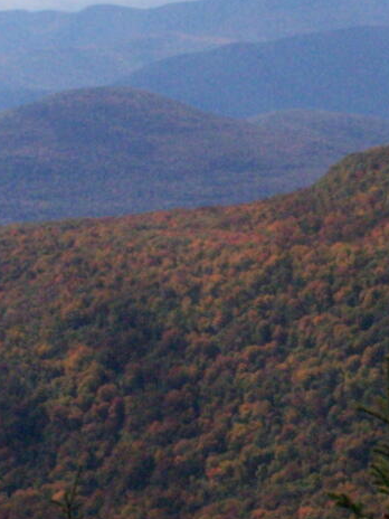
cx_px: 257
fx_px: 3042
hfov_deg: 7.3
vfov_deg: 9.7
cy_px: 257
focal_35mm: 203
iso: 400
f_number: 6.3
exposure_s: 1/1600
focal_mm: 11.5
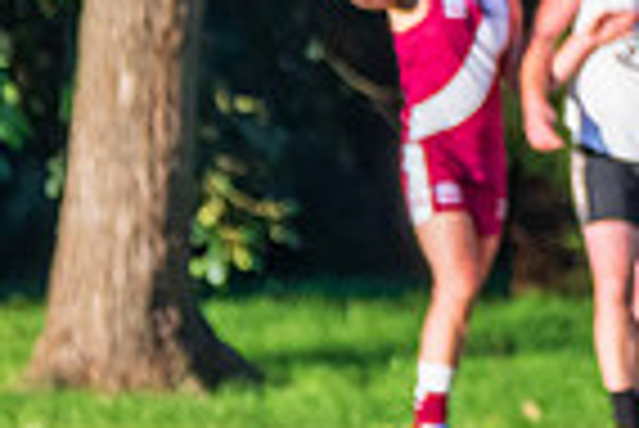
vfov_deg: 0.8
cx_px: 1172
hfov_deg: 1.2
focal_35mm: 1736
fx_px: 30845
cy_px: -274
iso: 1000
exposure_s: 1/2000
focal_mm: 350
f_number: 6.3
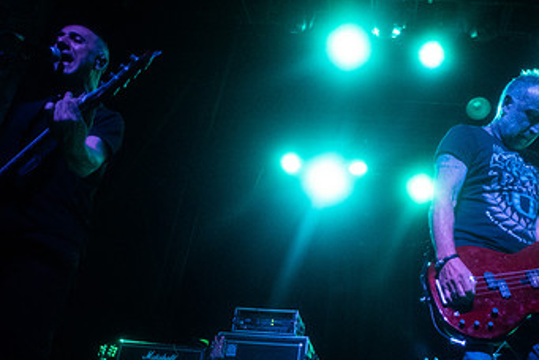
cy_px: 266
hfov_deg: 54.3
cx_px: 370
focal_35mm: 34
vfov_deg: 38.1
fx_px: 509
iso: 3200
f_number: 3.2
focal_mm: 20
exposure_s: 1/400
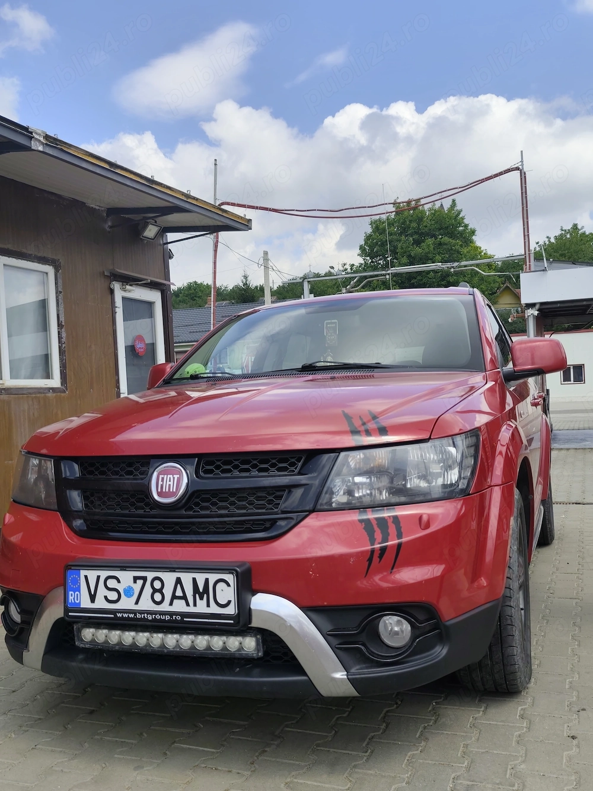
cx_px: 296
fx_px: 731
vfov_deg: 56.8
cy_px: 396
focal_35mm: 32
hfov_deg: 44.1
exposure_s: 1/1156
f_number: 1.65
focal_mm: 6.19
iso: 50
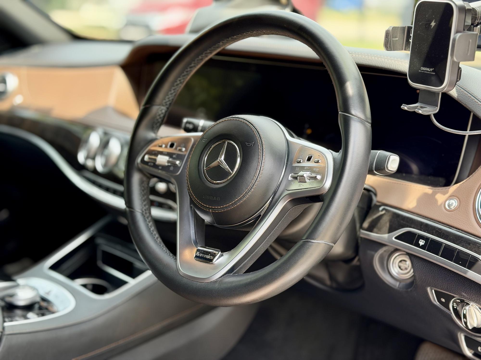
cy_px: 180
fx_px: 667
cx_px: 240
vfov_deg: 30.3
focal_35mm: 48
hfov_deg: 39.7
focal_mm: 6.76
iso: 64
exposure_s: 1/185
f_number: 1.78
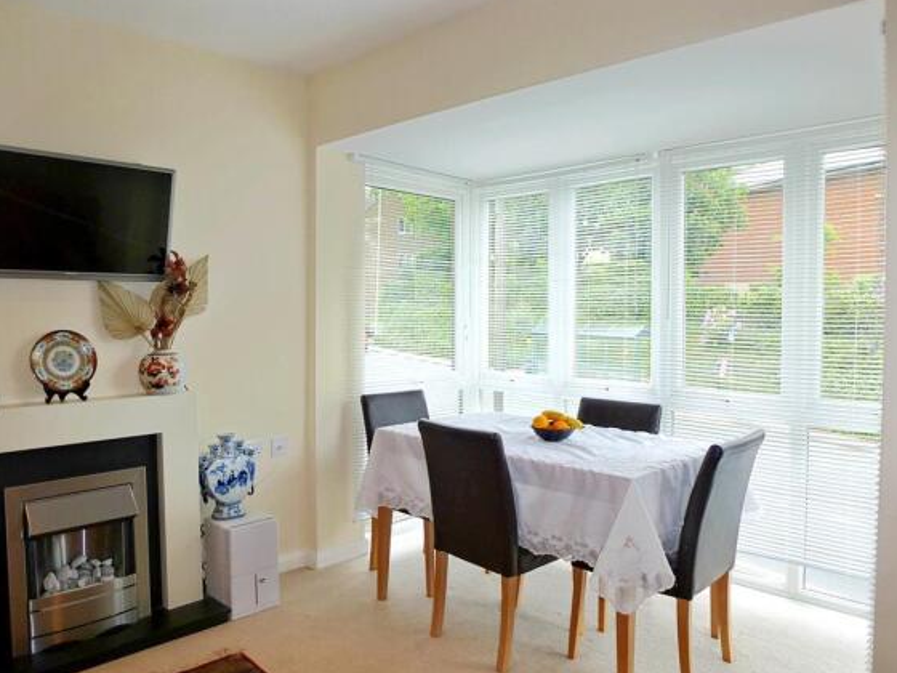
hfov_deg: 69.4
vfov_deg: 54.9
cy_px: 334
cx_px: 435
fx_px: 648
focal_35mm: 25
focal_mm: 4.3
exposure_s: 1/80
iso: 100
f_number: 3.3
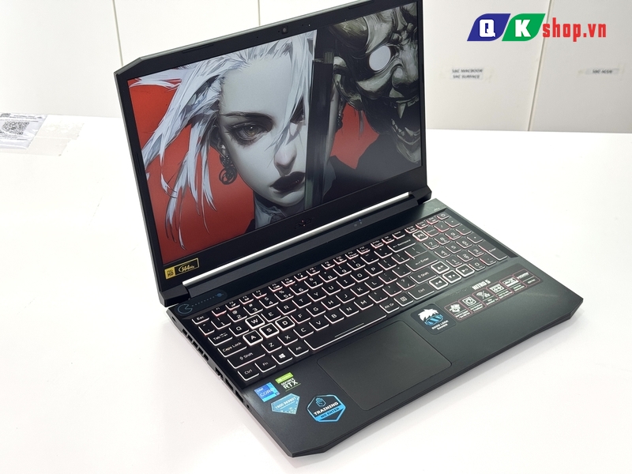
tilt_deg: -35.6
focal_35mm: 48
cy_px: 237
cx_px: 316
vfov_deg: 30.3
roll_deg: +0.1
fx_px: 876
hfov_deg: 39.7
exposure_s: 1/101
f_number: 1.78
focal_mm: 6.76
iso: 100
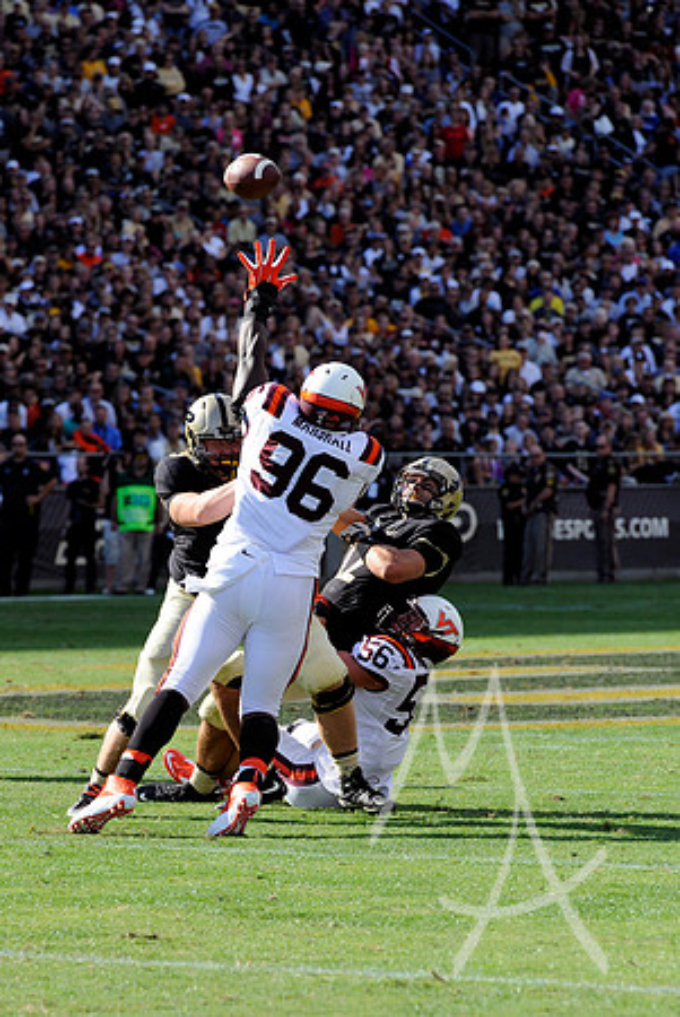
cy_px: 508
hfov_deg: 6.9
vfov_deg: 10.3
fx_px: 5653
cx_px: 340
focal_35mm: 200
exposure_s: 1/1000
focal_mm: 200
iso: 500
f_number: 6.3
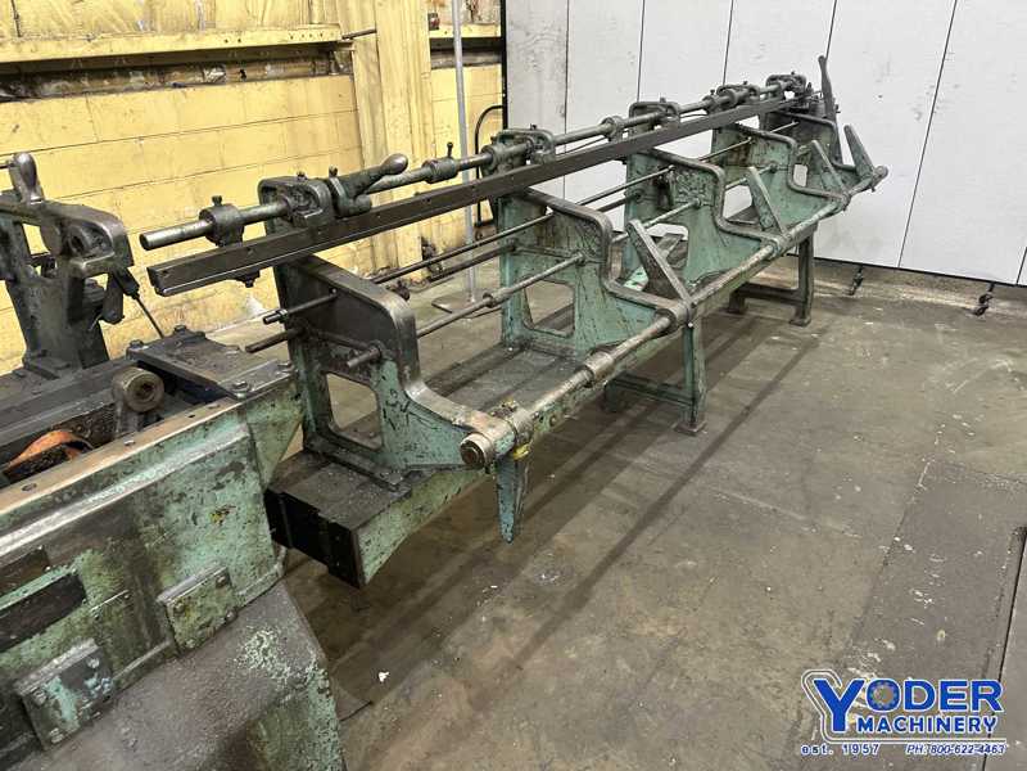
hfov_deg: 71.6
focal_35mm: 24
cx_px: 514
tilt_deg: -25.5
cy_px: 386
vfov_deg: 56.8
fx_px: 712
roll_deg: +0.3
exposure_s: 1/60
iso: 400
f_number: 1.78
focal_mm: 6.86
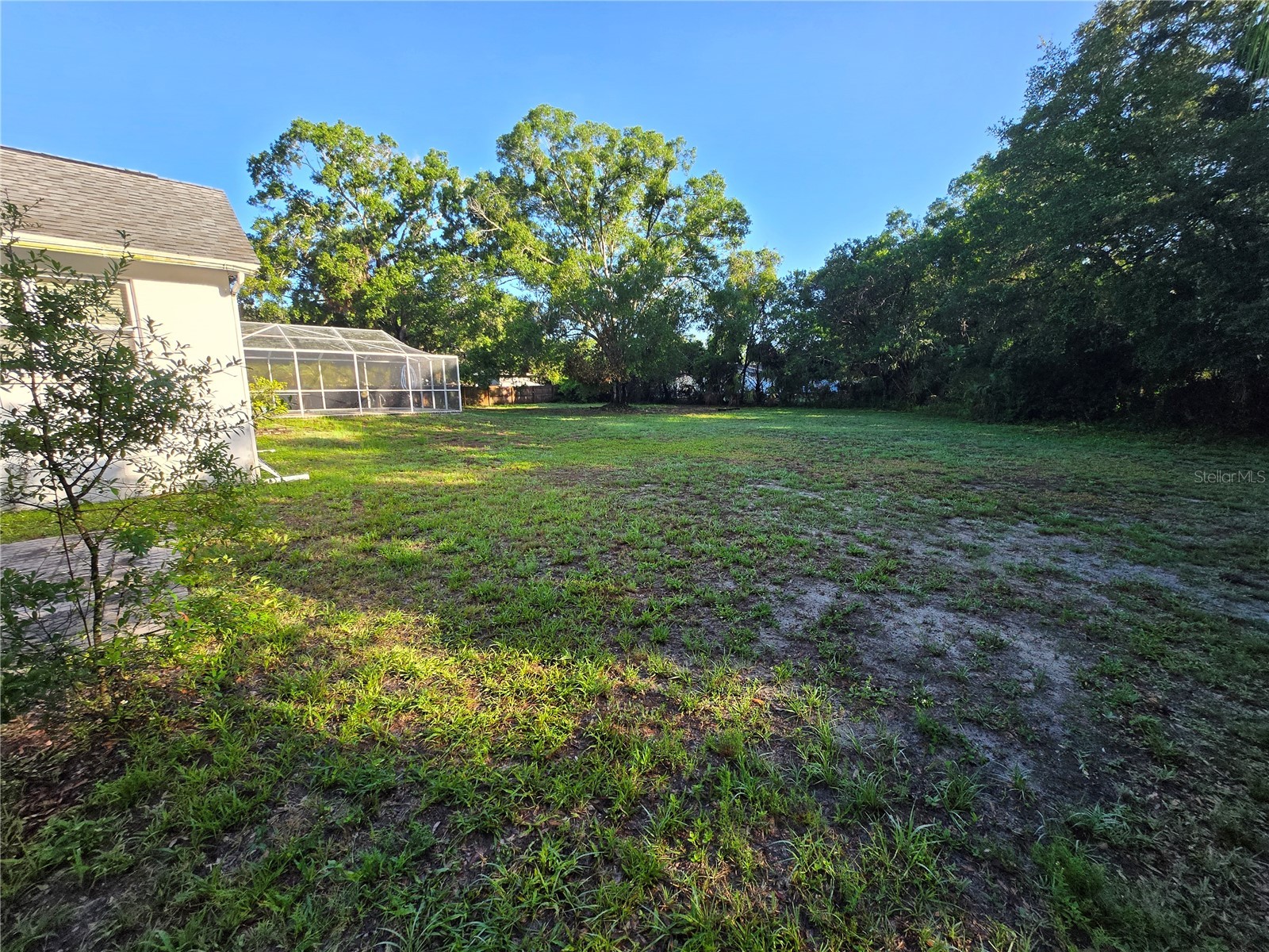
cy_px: 476
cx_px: 634
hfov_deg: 106.2
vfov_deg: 89.9
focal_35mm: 13
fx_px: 477
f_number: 2.2
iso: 25
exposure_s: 1/247
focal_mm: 1.7
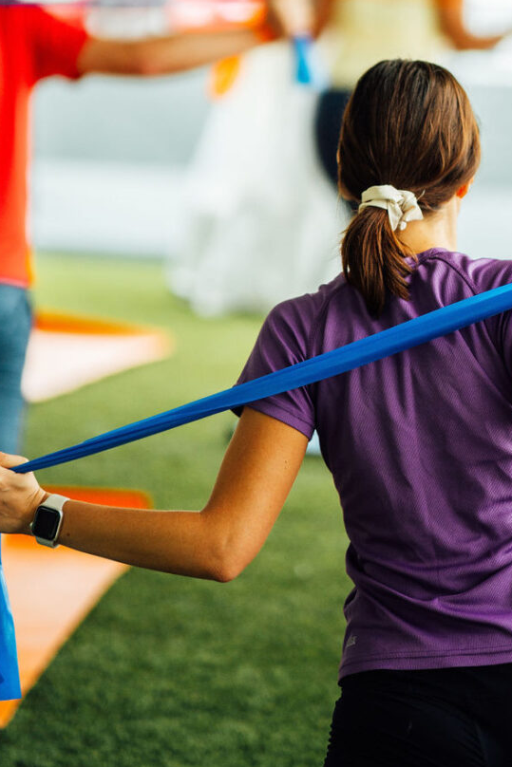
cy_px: 103
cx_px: 326
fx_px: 3156
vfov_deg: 13.8
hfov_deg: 9.3
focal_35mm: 148
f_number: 1.4
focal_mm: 85
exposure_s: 1/1600
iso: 640
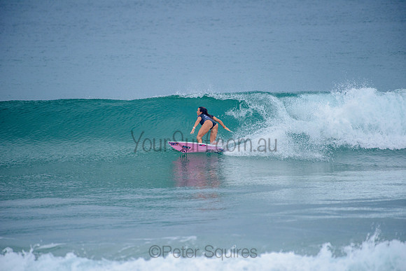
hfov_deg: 4.3
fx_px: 5415
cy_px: 136
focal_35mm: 480
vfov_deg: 2.9
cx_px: 203
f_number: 5.6
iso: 560
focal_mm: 480
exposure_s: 1/2000
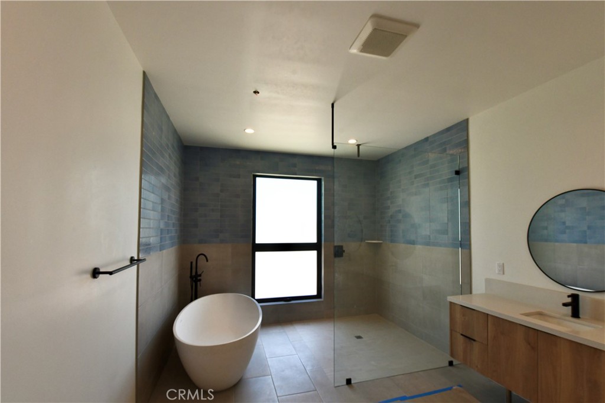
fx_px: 252
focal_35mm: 15
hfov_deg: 100.4
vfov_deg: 77.3
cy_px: 202
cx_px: 302
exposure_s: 1/320
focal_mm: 15
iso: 1000
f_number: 9
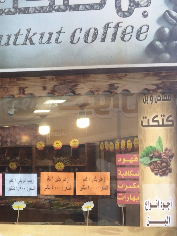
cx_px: -90
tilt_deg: +0.2
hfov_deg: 18.7
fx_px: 471
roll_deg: +1.6
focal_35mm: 69
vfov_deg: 27.9
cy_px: 164
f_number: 2.2
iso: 32
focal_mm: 4.15
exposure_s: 1/125
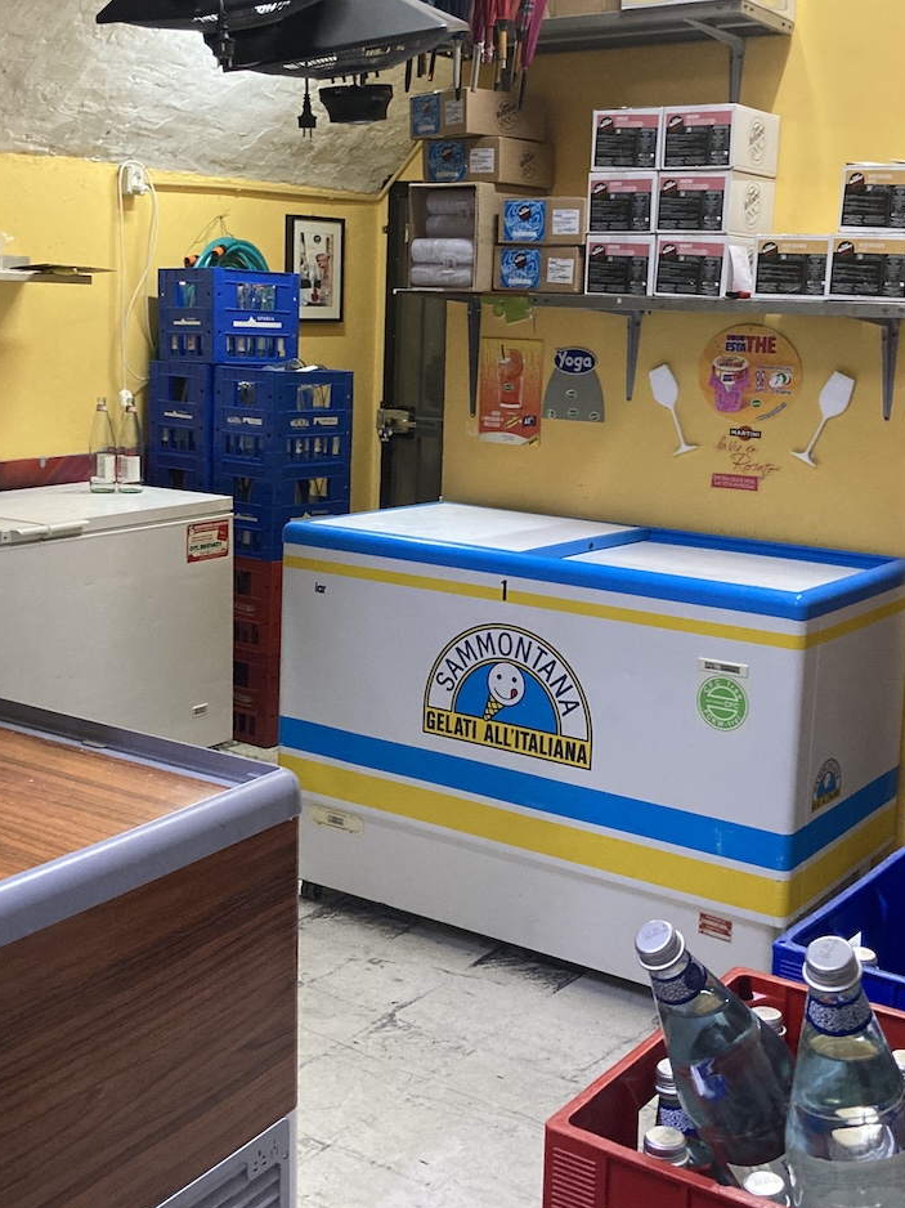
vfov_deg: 43.8
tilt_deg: -9.4
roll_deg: -1.5
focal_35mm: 43
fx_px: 1500
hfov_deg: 33.5
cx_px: 519
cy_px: 529
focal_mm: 3.99
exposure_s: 1/33
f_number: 1.8
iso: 320
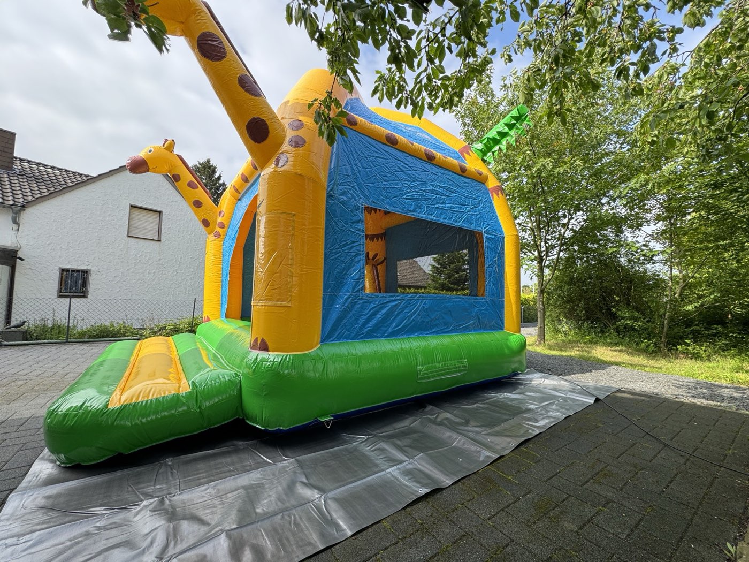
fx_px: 303
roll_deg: -2.2
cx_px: 374
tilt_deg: +3.6
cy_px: 281
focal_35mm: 14
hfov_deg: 102.1
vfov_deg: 85.7
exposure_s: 1/390
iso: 40
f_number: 2.2
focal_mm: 2.22
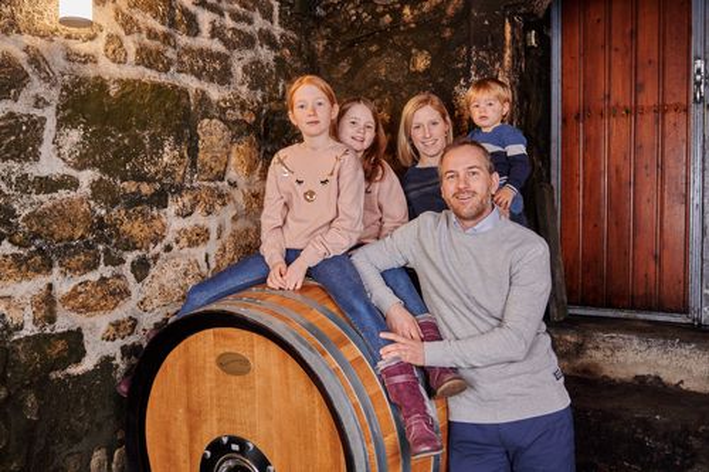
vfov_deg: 39.9
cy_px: 236
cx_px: 354
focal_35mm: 33
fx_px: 650
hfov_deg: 57.2
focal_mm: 33
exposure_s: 1/125
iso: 800
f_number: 4
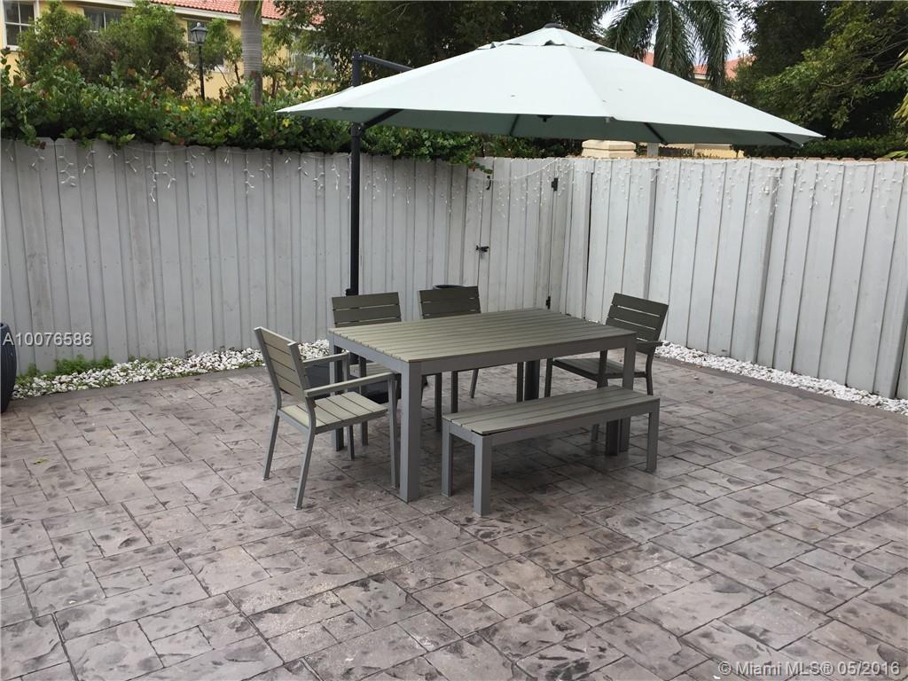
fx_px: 761
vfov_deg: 48.2
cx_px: 454
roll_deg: -1.1
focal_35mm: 29
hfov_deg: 61.7
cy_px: 340
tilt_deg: -13.6
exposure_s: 1/638
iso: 32
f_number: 2.2
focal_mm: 4.15
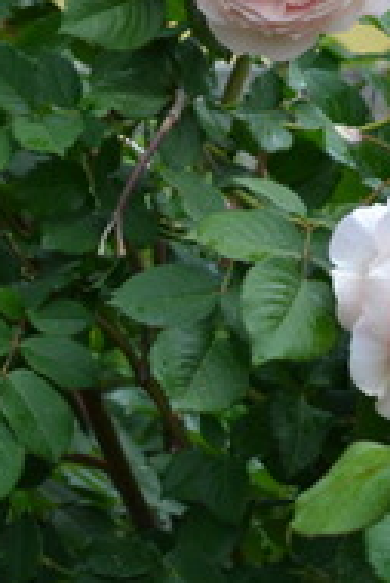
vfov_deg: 11.7
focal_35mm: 174
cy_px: 37
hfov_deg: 7.9
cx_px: 272
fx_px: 2823
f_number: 8
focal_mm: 55
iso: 400
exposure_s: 1/100
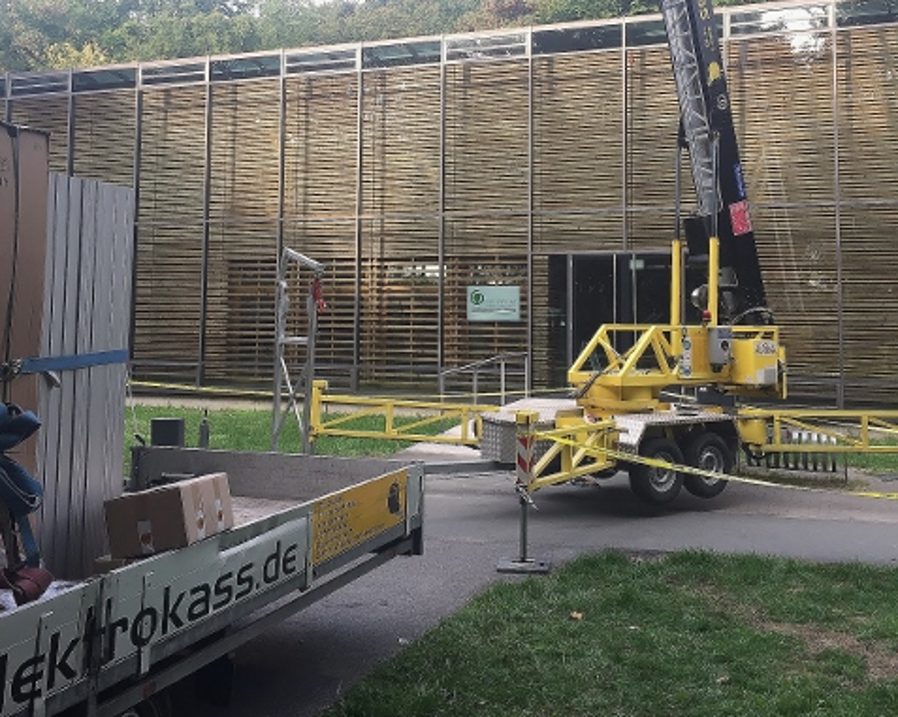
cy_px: 230
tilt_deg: +2.0
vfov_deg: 38.6
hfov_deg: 48.0
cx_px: 448
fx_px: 1009
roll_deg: -0.4
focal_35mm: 38
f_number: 2.2
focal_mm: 4.15
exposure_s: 1/187
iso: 32
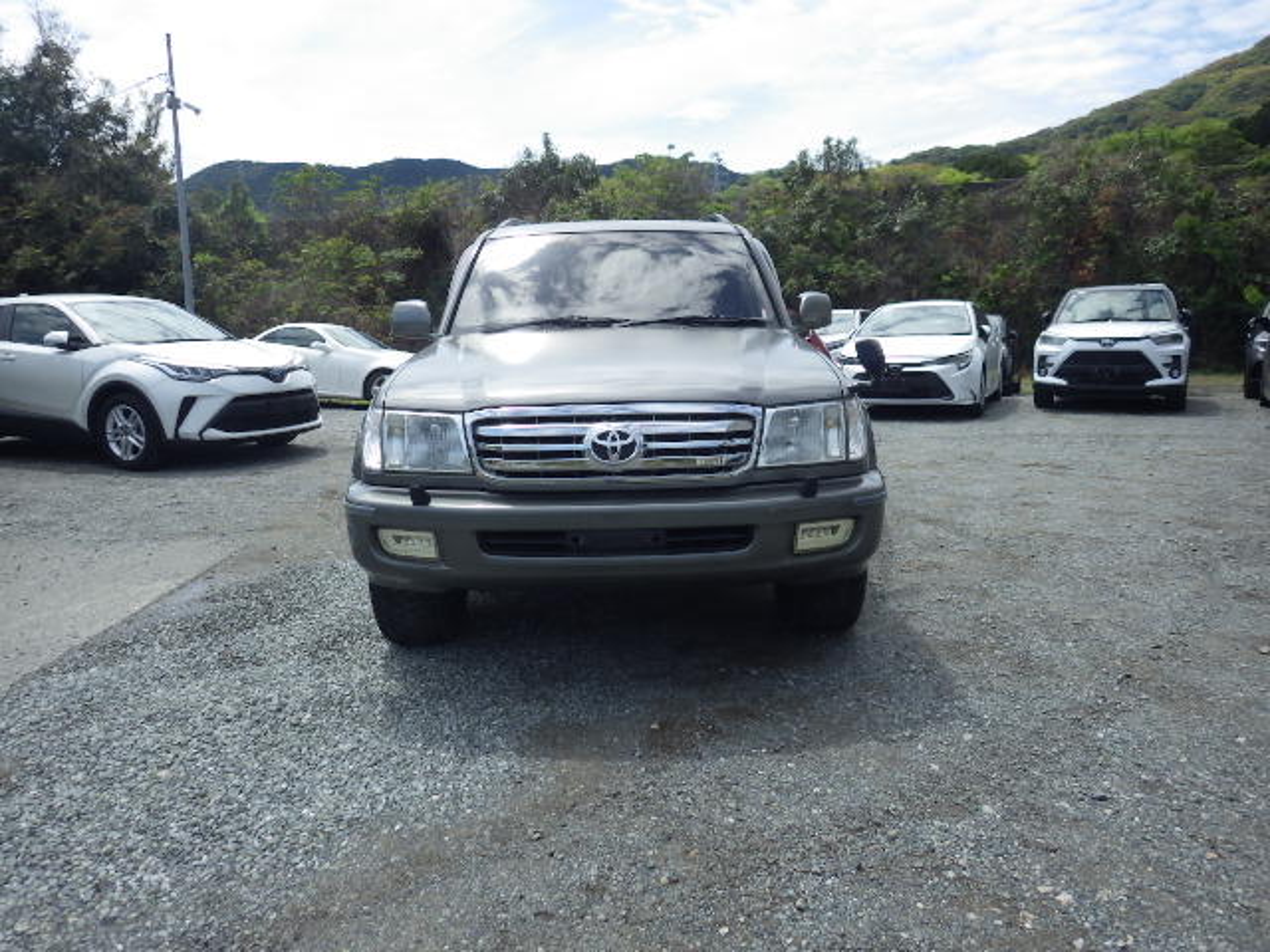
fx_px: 917
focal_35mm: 25
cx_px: 635
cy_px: 476
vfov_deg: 54.9
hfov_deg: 69.4
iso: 125
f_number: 7.9
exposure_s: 1/200
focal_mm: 4.5
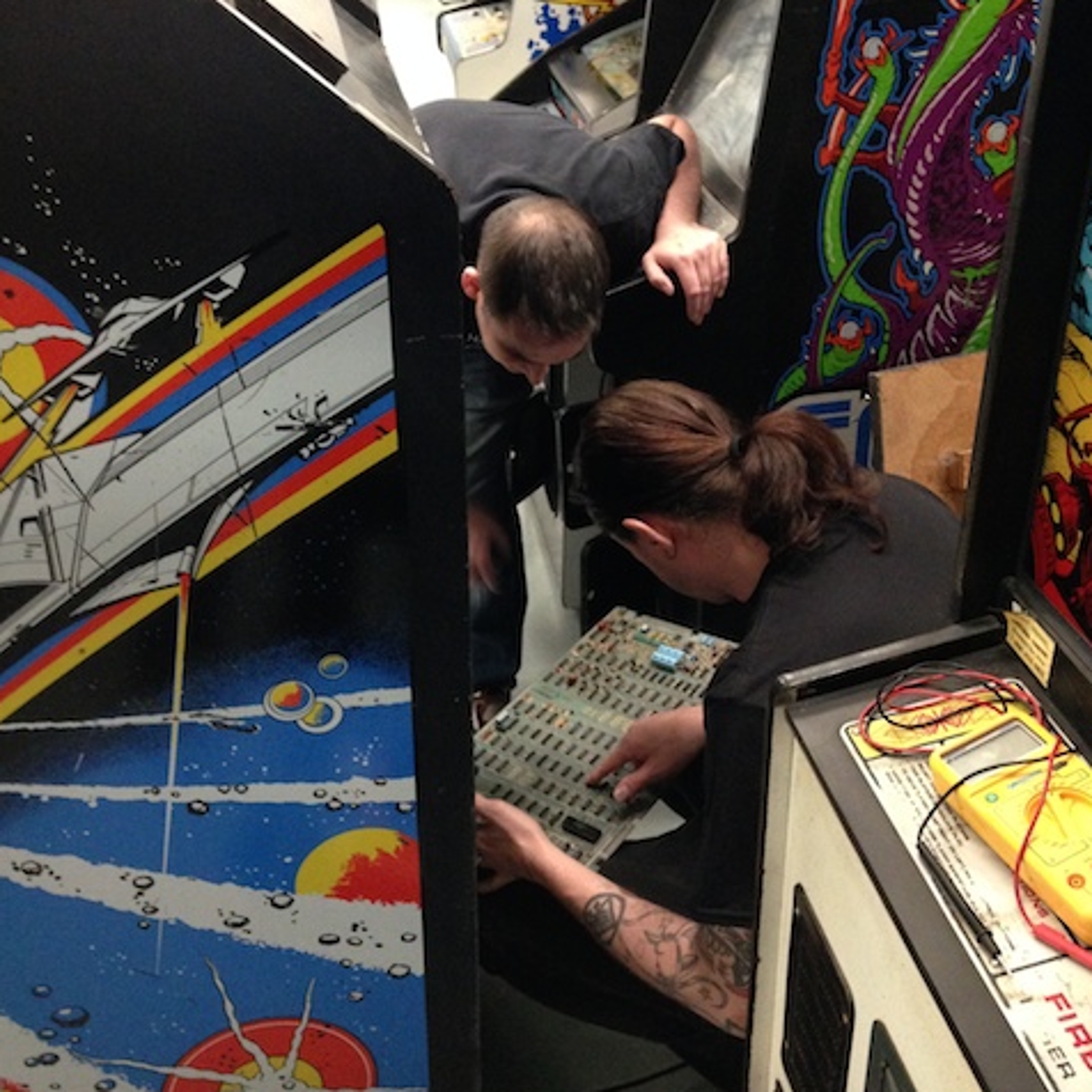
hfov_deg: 41.9
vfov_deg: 41.8
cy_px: 515
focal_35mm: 40
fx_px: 1428
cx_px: 560
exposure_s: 1/20
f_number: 2.4
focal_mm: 4.12
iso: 400
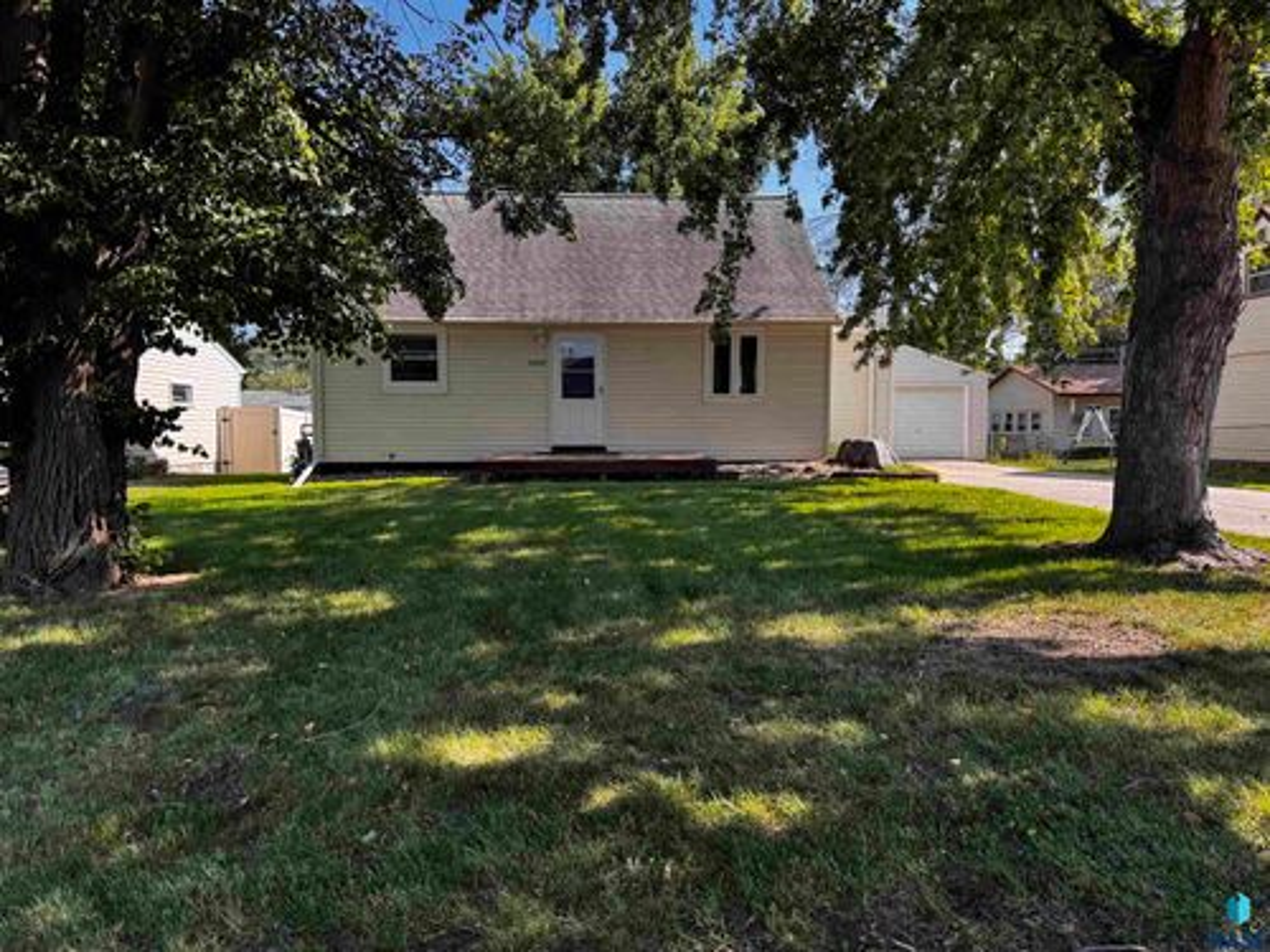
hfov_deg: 71.6
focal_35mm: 24
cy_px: 476
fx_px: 881
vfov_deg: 56.8
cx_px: 635
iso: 80
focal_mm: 6.76
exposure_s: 1/842
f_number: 1.78
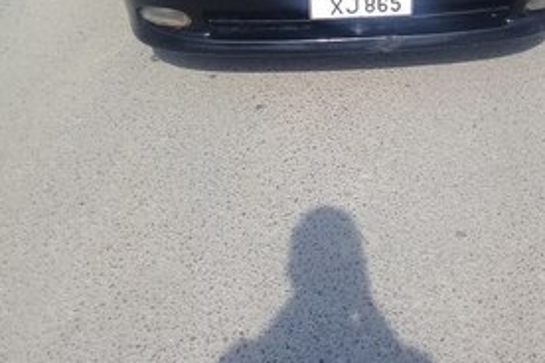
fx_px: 878
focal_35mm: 58
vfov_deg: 21.4
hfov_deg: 34.2
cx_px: 361
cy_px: -91
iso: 50
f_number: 2.2
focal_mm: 3.3
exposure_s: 1/1391
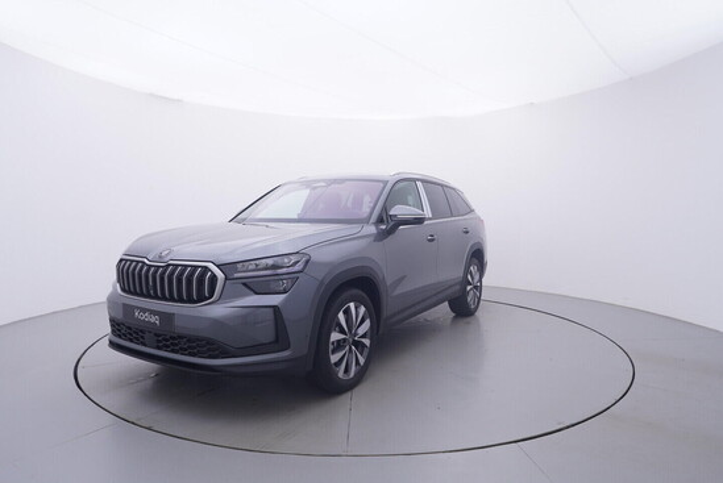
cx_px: 362
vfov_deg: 56.2
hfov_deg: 77.3
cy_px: 242
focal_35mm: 22
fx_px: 452
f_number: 5
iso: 200
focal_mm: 15
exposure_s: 1/80
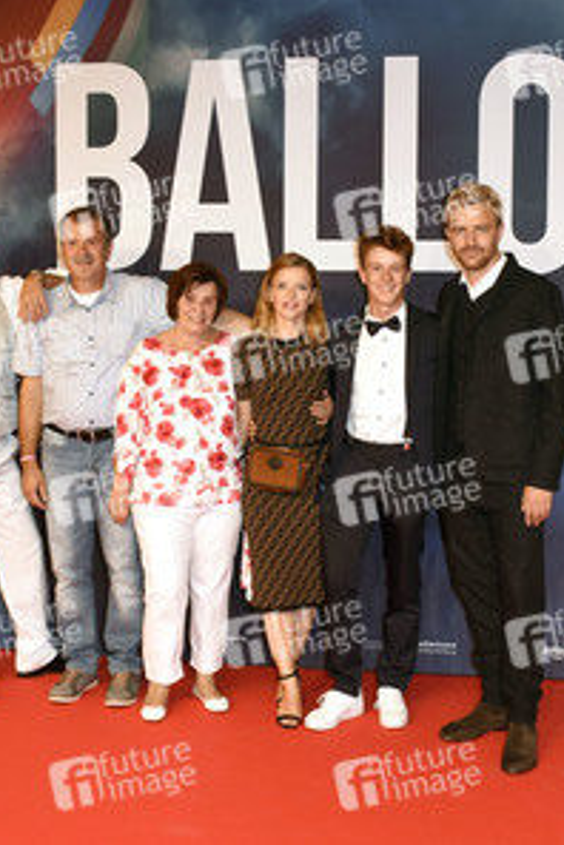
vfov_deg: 47.4
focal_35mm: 41
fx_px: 963
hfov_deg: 32.6
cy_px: 421
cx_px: 332
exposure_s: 1/100
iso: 500
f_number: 6.3
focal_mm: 18
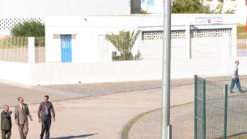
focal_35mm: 181
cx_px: 33
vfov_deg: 6.7
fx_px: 1187
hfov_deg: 11.8
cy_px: 120
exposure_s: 1/320
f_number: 9
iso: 100
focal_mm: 55
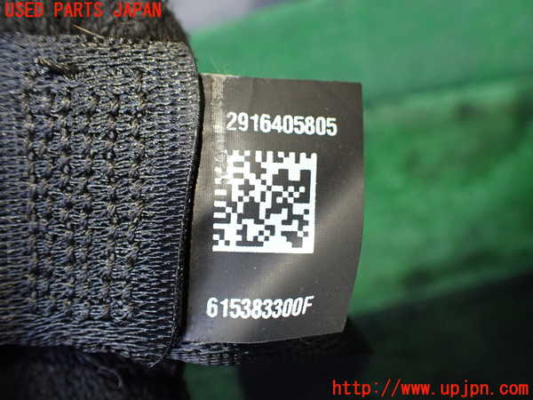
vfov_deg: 46.8
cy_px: 200
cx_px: 266
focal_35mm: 30
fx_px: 462
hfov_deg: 60.0
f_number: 2.3
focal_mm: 5.4
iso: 320
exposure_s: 1/125
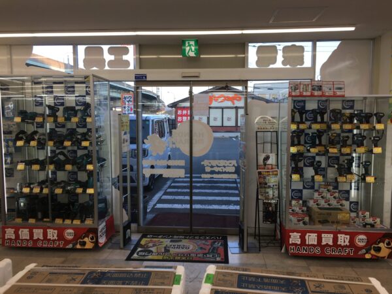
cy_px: 147
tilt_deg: -5.9
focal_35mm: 29
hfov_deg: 61.7
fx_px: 328
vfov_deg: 48.2
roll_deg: -0.8
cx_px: 196
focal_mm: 4.15
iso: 25
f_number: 2.2
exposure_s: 1/120
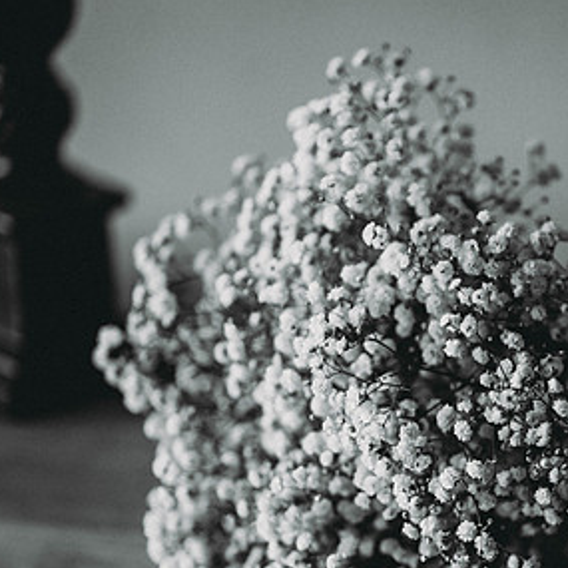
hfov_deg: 11.8
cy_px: 365
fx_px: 2729
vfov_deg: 11.9
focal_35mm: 147
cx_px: 500
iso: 320
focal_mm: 85
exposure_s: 1/160
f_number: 1.8
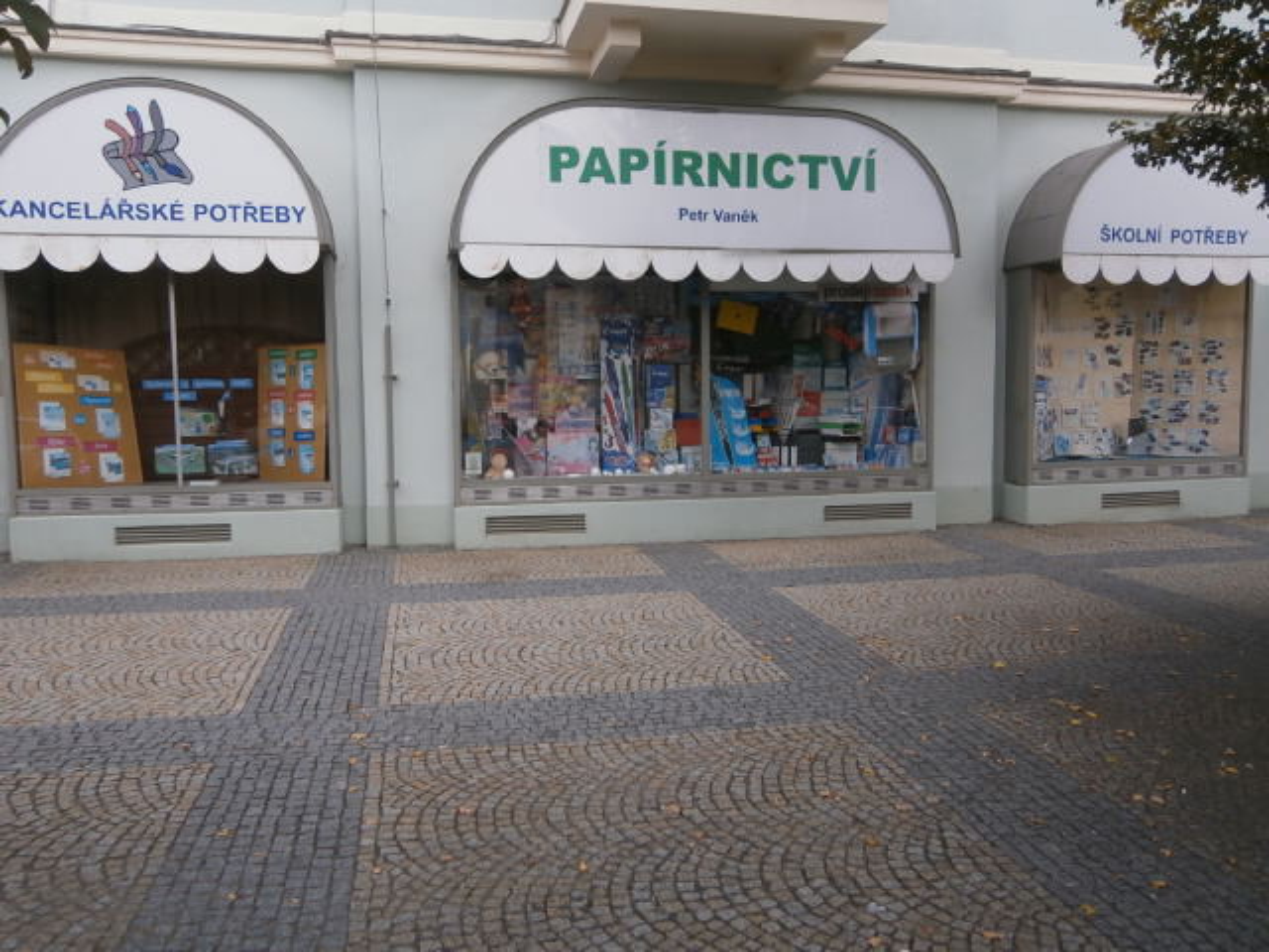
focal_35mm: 26
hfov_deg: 67.3
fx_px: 953
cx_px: 634
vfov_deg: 53.1
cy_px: 476
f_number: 2.8
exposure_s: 1/250
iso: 80
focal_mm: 4.7
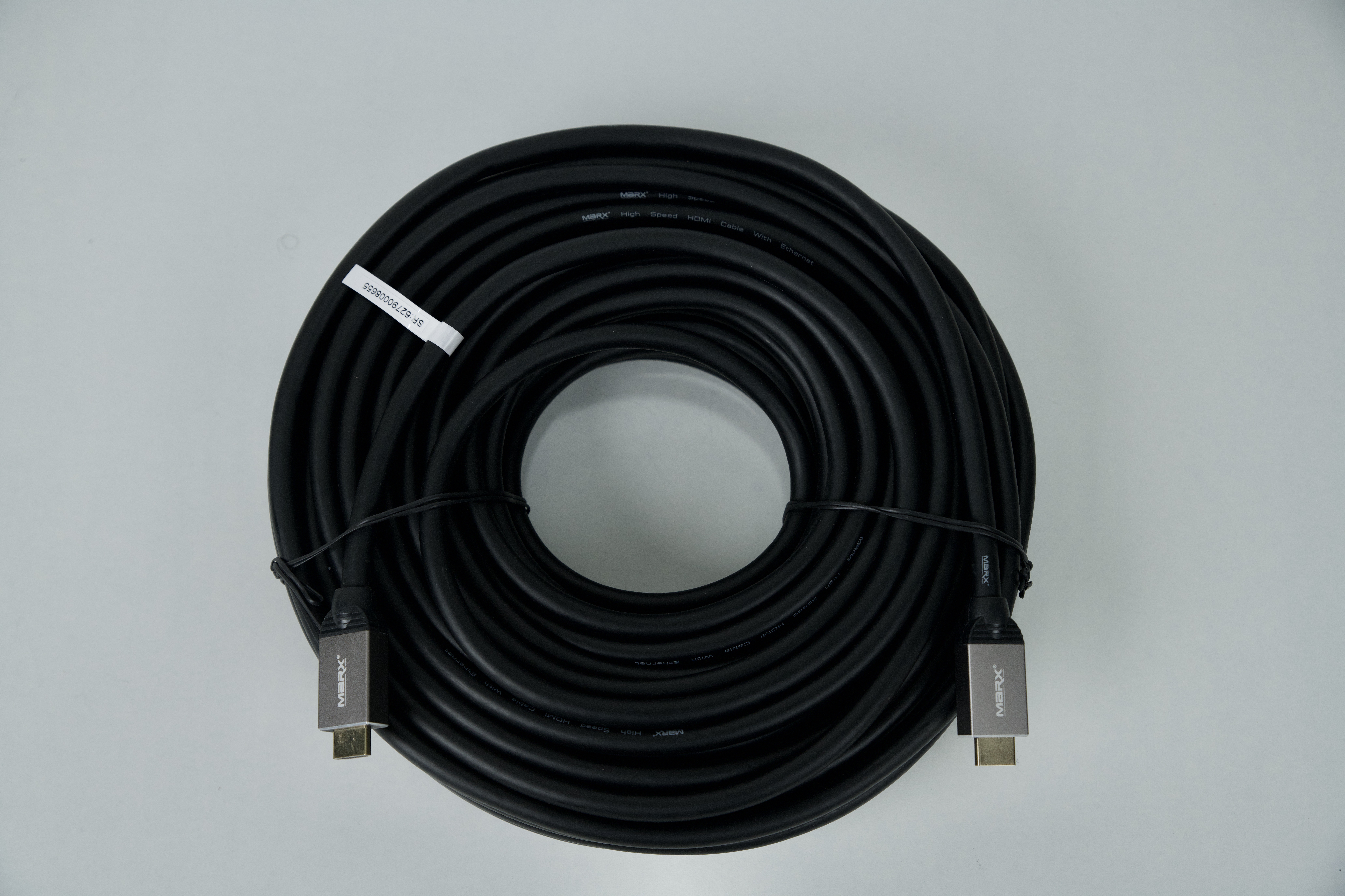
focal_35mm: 52
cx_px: 672
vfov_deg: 26.0
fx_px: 1943
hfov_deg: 38.2
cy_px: 448
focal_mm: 52
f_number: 5
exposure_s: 1/160
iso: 400
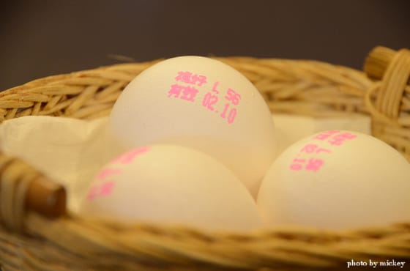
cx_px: 205
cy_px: 136
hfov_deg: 8.9
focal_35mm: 232
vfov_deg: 5.9
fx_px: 2640
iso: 1600
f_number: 6
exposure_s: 1/50
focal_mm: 155
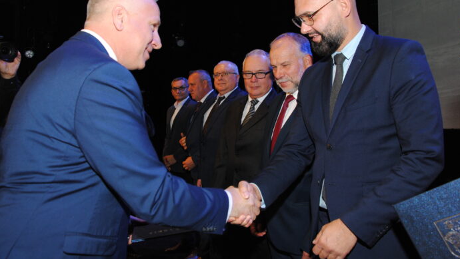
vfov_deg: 35.0
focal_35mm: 34
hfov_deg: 58.7
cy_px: 103
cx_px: 233
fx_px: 409
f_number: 5.6
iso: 400
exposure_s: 1/60
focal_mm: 21
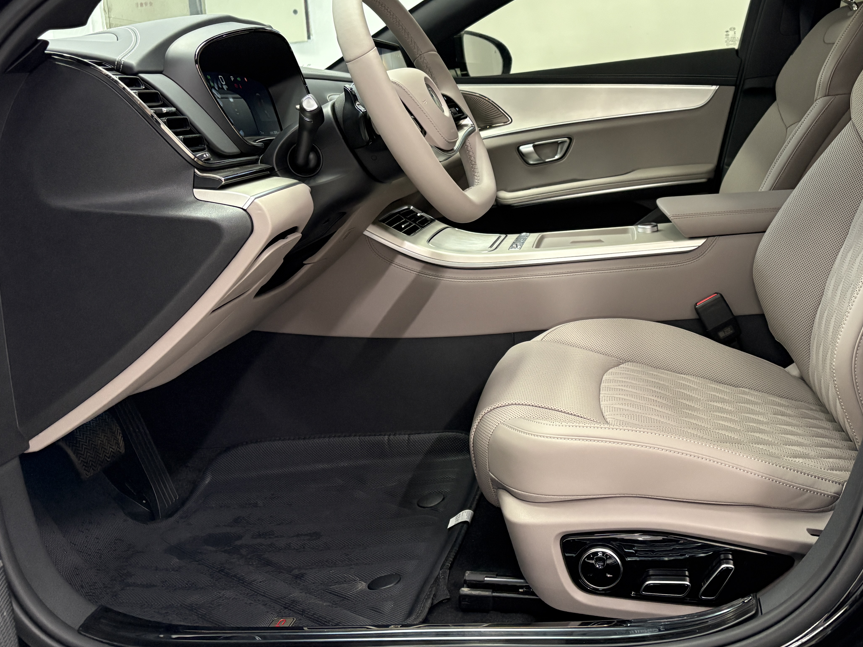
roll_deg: +3.4
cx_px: 545
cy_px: 203
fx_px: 898
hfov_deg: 50.8
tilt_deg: -5.8
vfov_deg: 39.1
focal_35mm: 36
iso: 500
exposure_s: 1/60
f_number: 1.6
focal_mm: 5.96
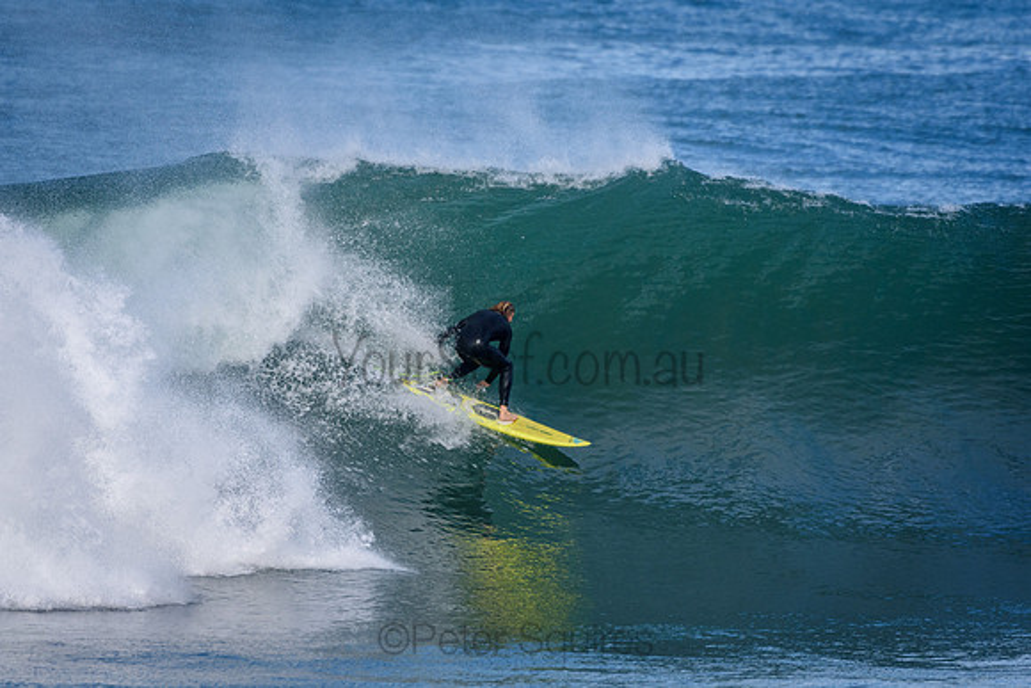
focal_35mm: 600
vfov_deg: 2.3
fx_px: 17187
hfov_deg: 3.4
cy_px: 344
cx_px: 516
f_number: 5.6
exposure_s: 1/2000
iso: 450
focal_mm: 400
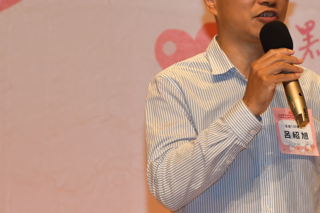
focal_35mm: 507
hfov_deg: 4.1
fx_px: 4506
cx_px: 302
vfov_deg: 2.7
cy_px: 162
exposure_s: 1/200
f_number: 6
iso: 800
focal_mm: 125
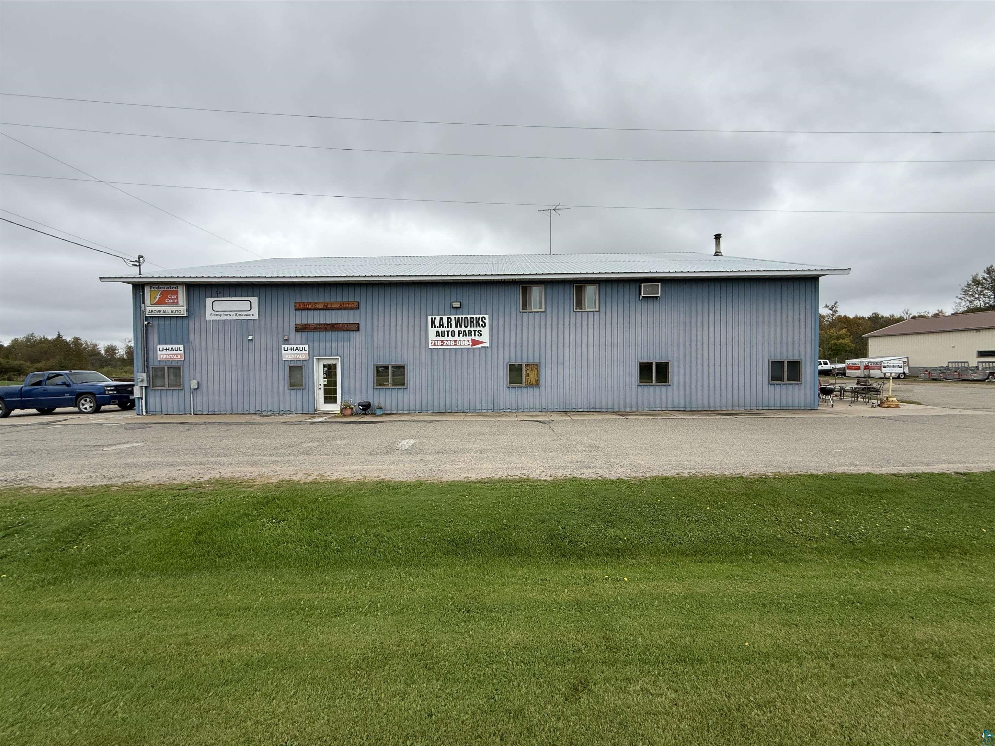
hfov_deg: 102.1
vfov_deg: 85.7
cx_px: 498
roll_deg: +0.2
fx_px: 402
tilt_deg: -1.5
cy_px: 373
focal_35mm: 14
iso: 50
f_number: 2.2
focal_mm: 2.22
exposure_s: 1/701
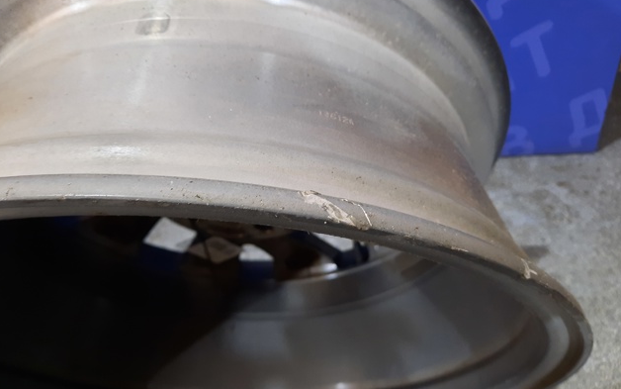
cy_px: 191
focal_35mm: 27
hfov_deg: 68.4
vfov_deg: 46.1
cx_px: 308
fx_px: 457
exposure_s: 1/25
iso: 500
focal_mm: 4.6
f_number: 2
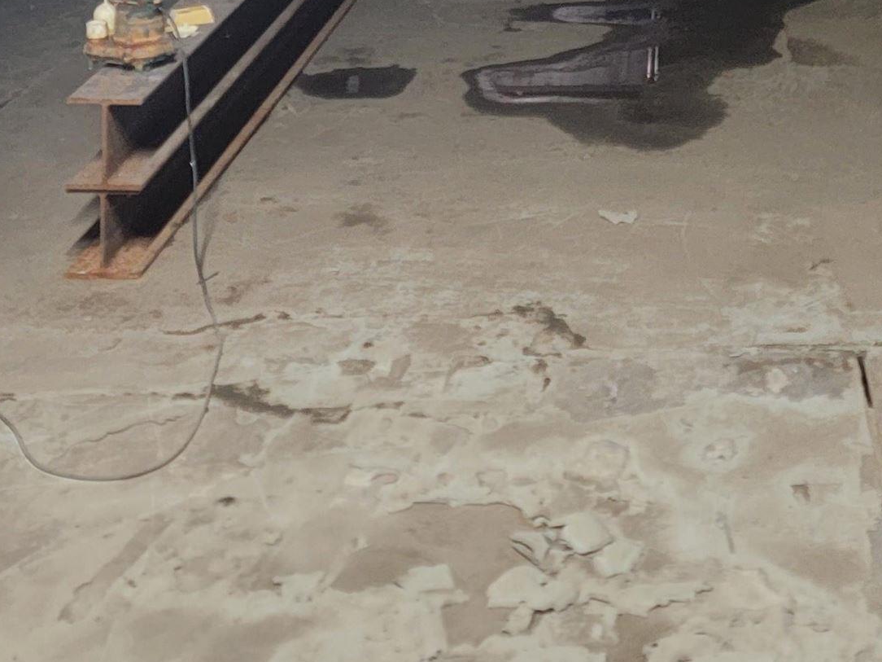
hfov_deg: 27.8
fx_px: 1733
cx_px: 748
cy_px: -245
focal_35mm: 68
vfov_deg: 19.6
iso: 250
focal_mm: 6.7
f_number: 1.8
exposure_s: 1/60
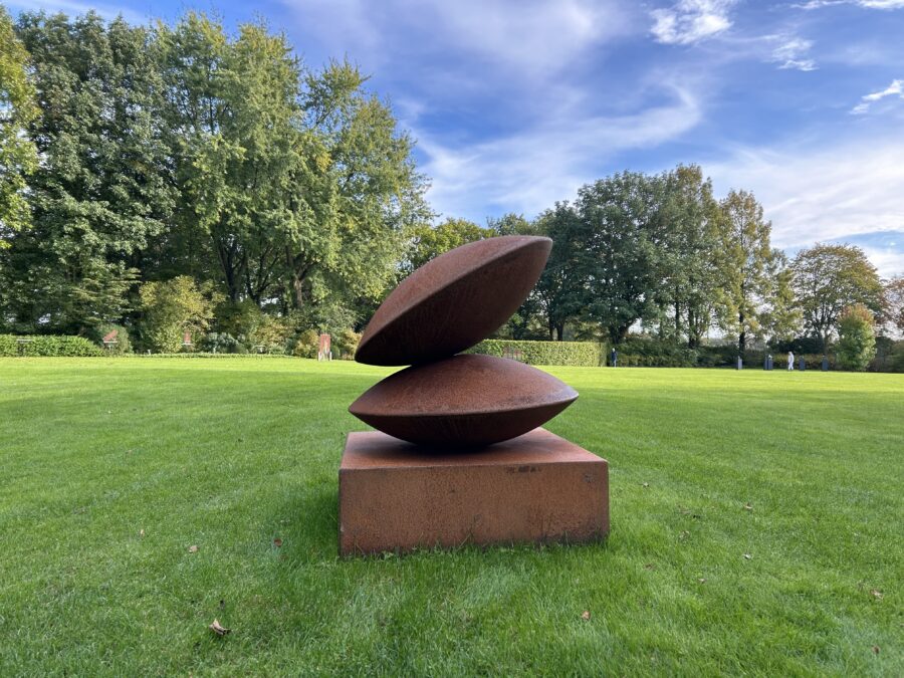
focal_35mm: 26
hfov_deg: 67.3
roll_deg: -0.9
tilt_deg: +0.4
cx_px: 452
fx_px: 679
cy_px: 339
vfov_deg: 53.1
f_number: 1.5
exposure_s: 1/743
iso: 50
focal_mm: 5.7
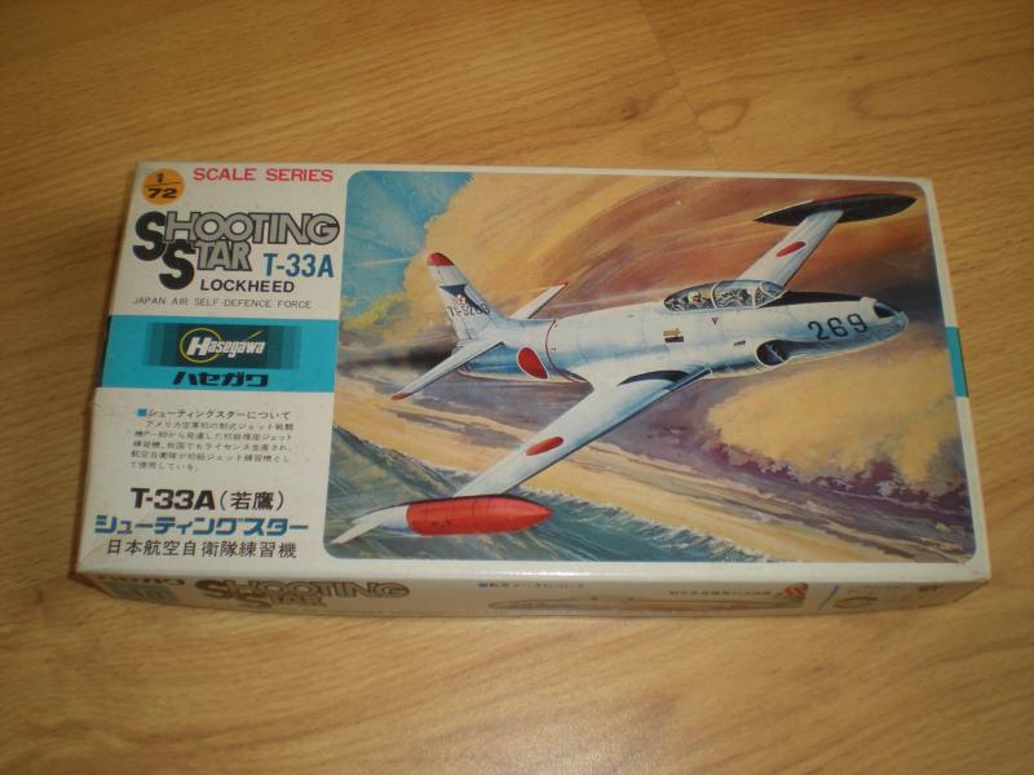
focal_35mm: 38
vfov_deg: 37.7
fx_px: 1135
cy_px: 388
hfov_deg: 49.0
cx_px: 517
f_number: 3.1
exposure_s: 1/60
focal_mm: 6.3
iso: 64
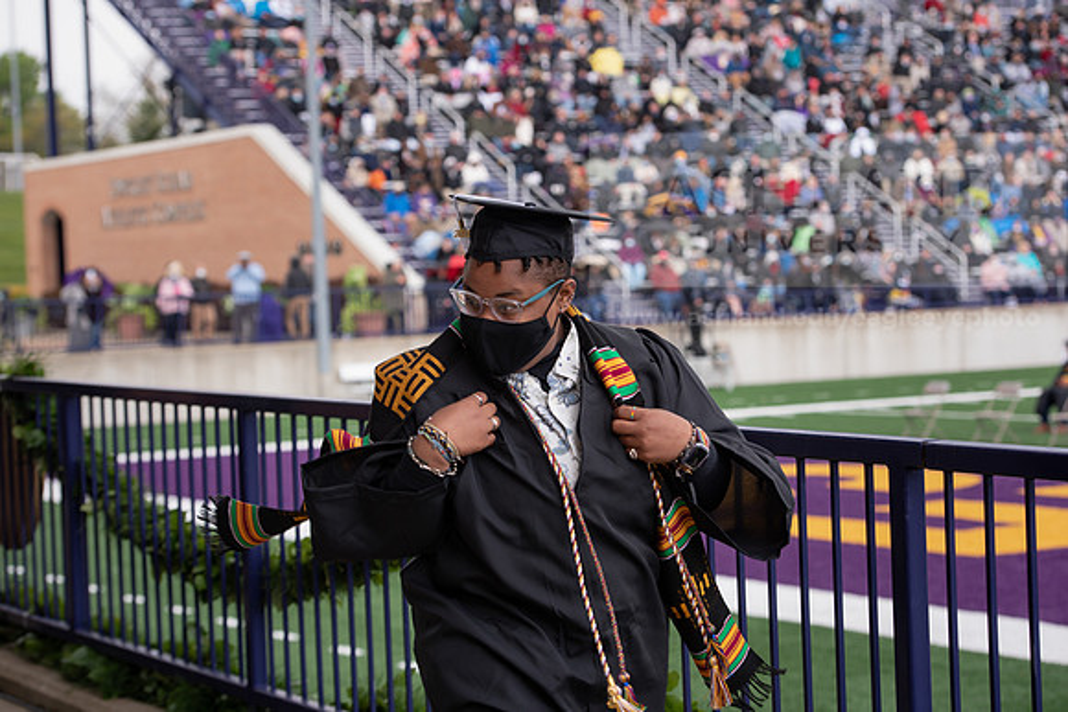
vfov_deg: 15.2
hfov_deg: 22.6
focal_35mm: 90
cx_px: 534
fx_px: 2670
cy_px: 356
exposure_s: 1/200
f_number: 5
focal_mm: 90
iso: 200
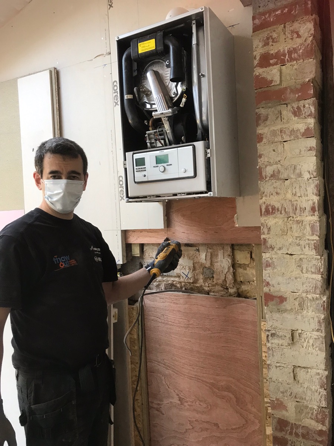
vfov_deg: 63.4
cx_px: 167
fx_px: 360
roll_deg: +2.9
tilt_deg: -1.5
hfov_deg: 49.7
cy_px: 223
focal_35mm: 28
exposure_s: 1/25
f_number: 1.8
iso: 32
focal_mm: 3.99
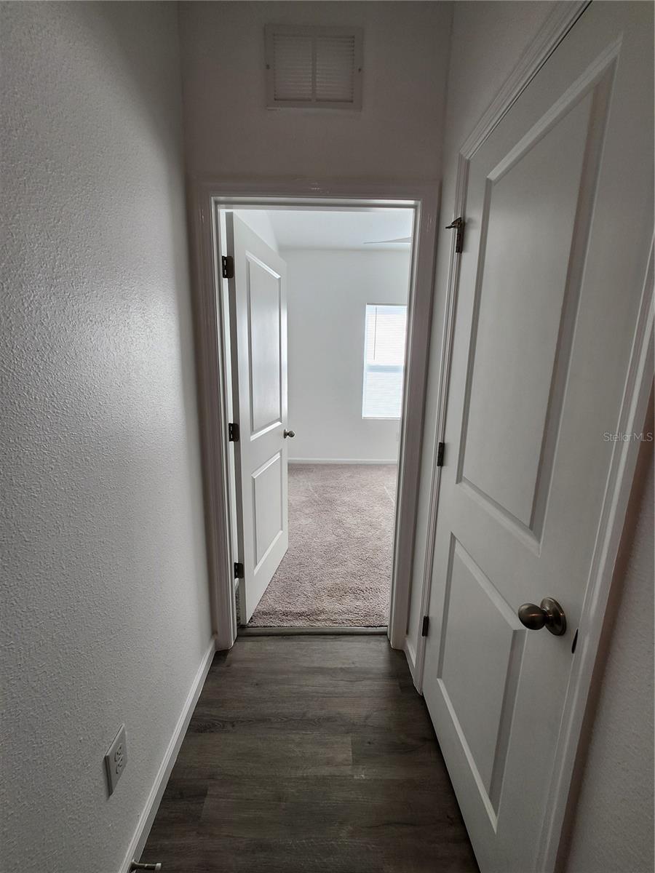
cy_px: 436
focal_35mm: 13
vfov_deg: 106.2
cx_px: 328
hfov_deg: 89.9
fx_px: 328
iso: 32
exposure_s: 1/60
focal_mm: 1.74
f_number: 2.2
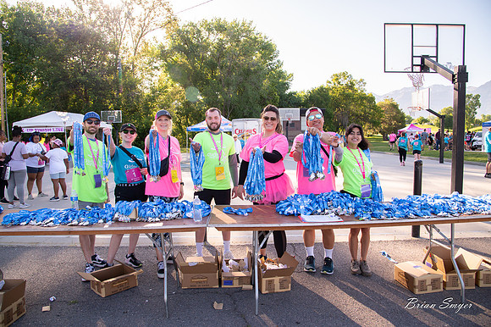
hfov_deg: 73.8
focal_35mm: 24
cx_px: 246
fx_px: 327
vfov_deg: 53.1
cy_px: 164
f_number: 7.1
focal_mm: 24
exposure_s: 1/400
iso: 500
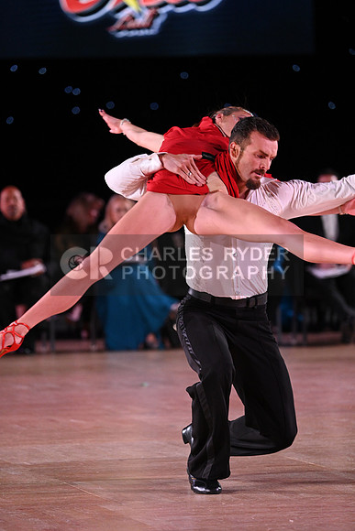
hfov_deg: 5.7
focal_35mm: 240
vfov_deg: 8.6
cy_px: 266
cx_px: 178
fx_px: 3548
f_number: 5
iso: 3200
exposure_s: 1/320
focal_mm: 240
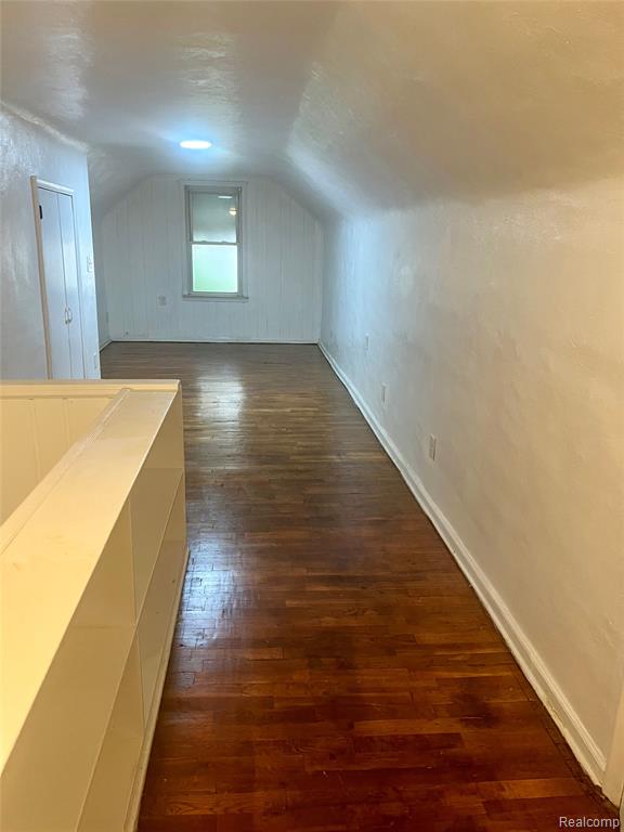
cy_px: 416
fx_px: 625
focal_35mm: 26
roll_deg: -1.3
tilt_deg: -14.7
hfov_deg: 53.1
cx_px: 312
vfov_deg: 67.3
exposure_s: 1/60
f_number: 1.5
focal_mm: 5.7
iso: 160
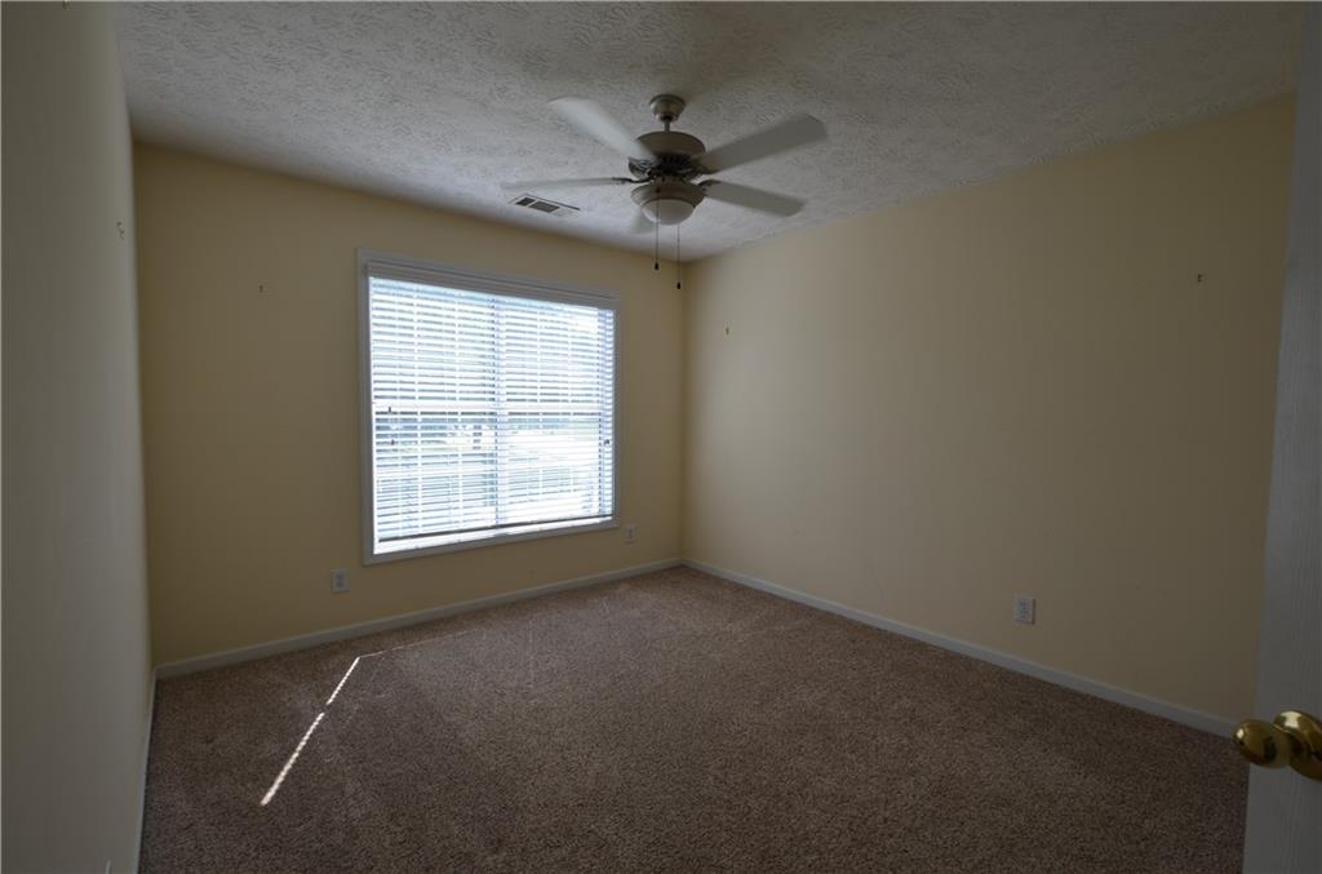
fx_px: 549
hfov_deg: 100.5
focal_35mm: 15
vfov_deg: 77.0
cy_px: 437
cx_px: 661
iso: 200
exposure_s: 1/160
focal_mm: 10
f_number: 6.3
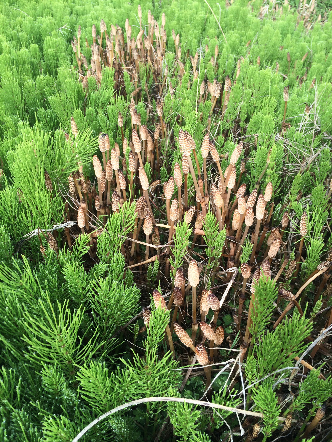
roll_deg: -2.1
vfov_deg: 61.7
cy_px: 221
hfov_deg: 48.2
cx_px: 166
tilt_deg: -38.2
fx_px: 371
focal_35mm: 29
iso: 32
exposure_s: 1/533
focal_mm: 4.15
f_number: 2.2
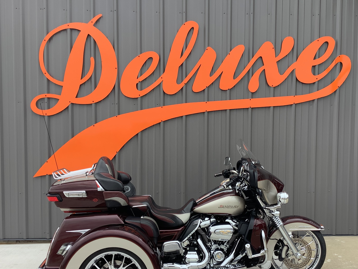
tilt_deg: -2.1
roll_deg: -1.0
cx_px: 198
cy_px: 159
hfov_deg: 50.0
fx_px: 383
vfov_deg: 38.5
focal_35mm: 37
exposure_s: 1/301
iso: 25
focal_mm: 3.3
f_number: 2.4
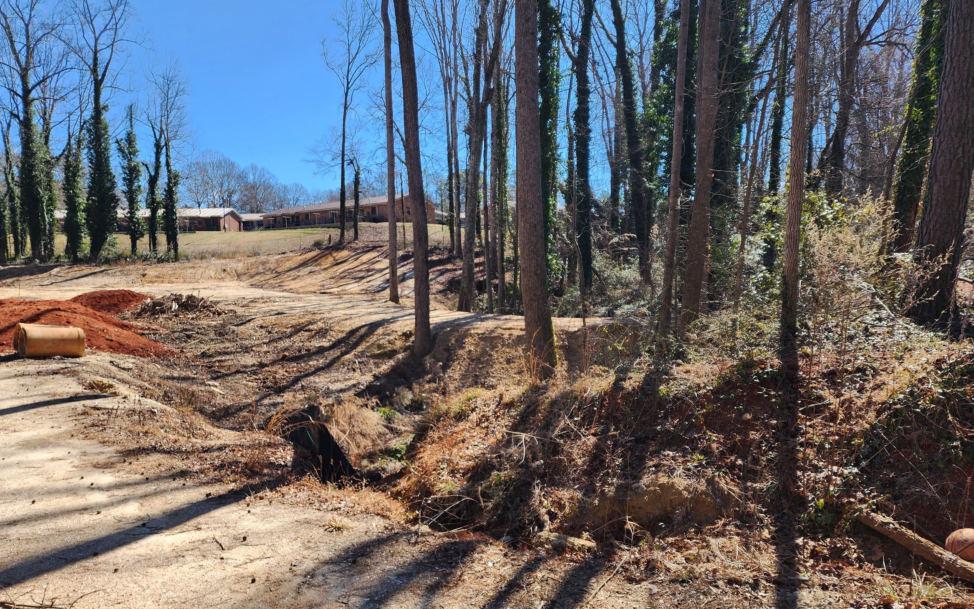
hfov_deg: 72.5
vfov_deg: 49.1
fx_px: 664
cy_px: 346
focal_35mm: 25
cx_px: 480
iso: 12
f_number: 1.8
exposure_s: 1/475
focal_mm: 6.4
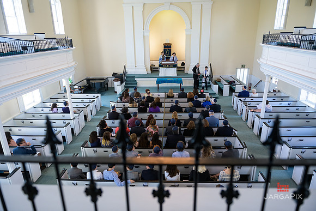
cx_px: 158
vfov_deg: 53.2
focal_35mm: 24
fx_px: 211
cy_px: 106
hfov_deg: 73.7
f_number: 3.2
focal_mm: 24
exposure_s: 1/200
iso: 1000
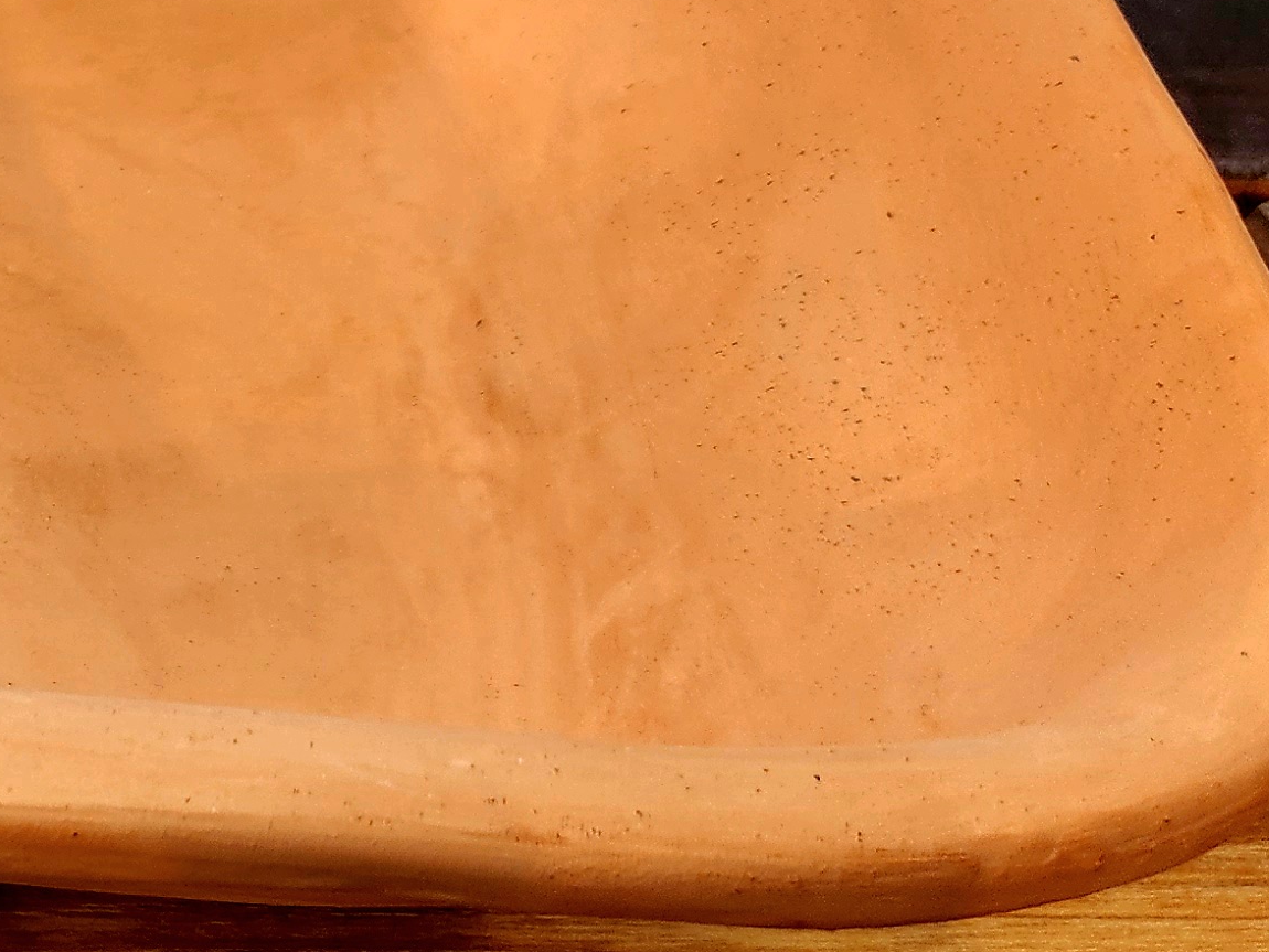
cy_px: 120
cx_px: -561
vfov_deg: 18.2
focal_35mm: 80
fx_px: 2933
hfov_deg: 21.1
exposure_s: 1/120
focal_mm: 5.4
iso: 50
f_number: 1.8
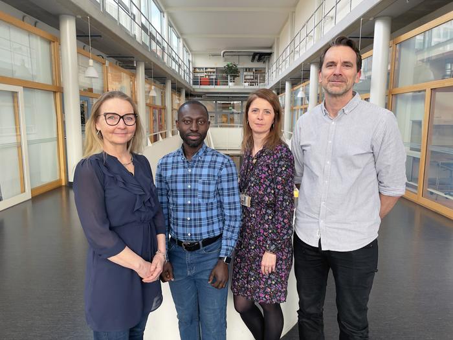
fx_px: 340
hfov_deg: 67.3
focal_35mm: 26
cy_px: 170
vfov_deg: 53.1
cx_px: 226
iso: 64
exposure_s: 1/121
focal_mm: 4.2
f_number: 1.6
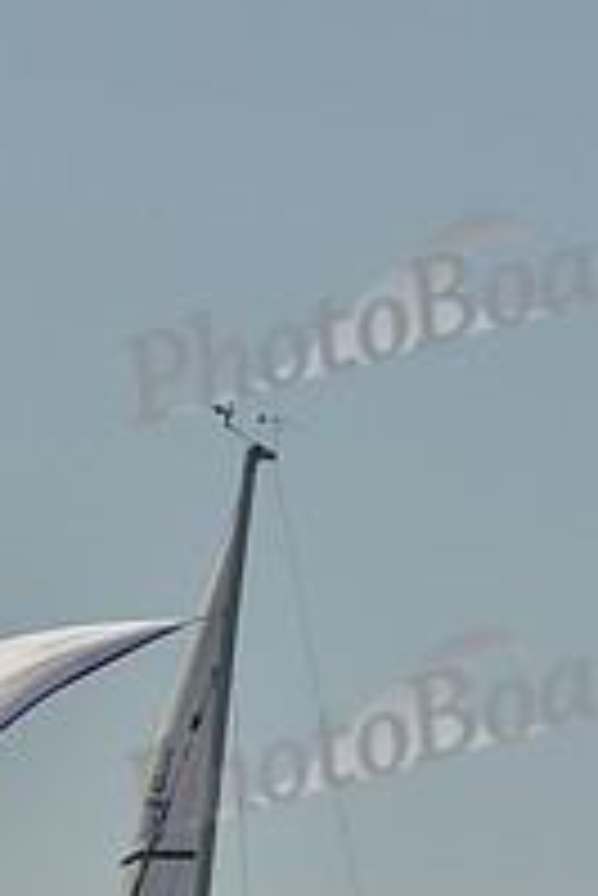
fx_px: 9775
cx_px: -106
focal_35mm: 393
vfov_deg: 5.2
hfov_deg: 3.5
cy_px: 1022
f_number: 11
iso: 280
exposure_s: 1/1000
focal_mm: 135
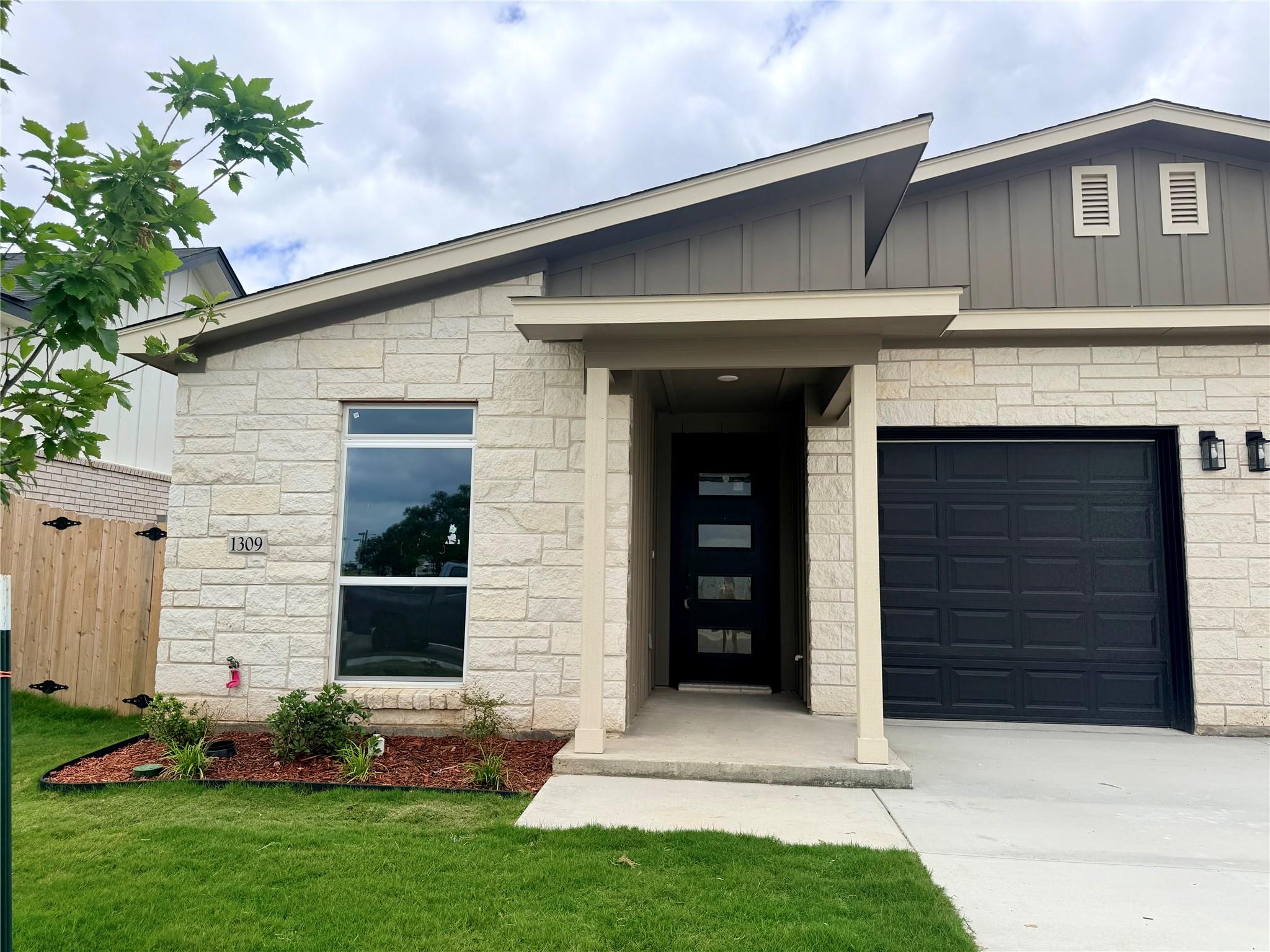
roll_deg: -0.3
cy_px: 476
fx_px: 881
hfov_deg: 71.6
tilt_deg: +6.8
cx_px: 635
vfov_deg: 56.8
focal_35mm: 24
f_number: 1.78
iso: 80
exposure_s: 1/6173
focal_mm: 6.76
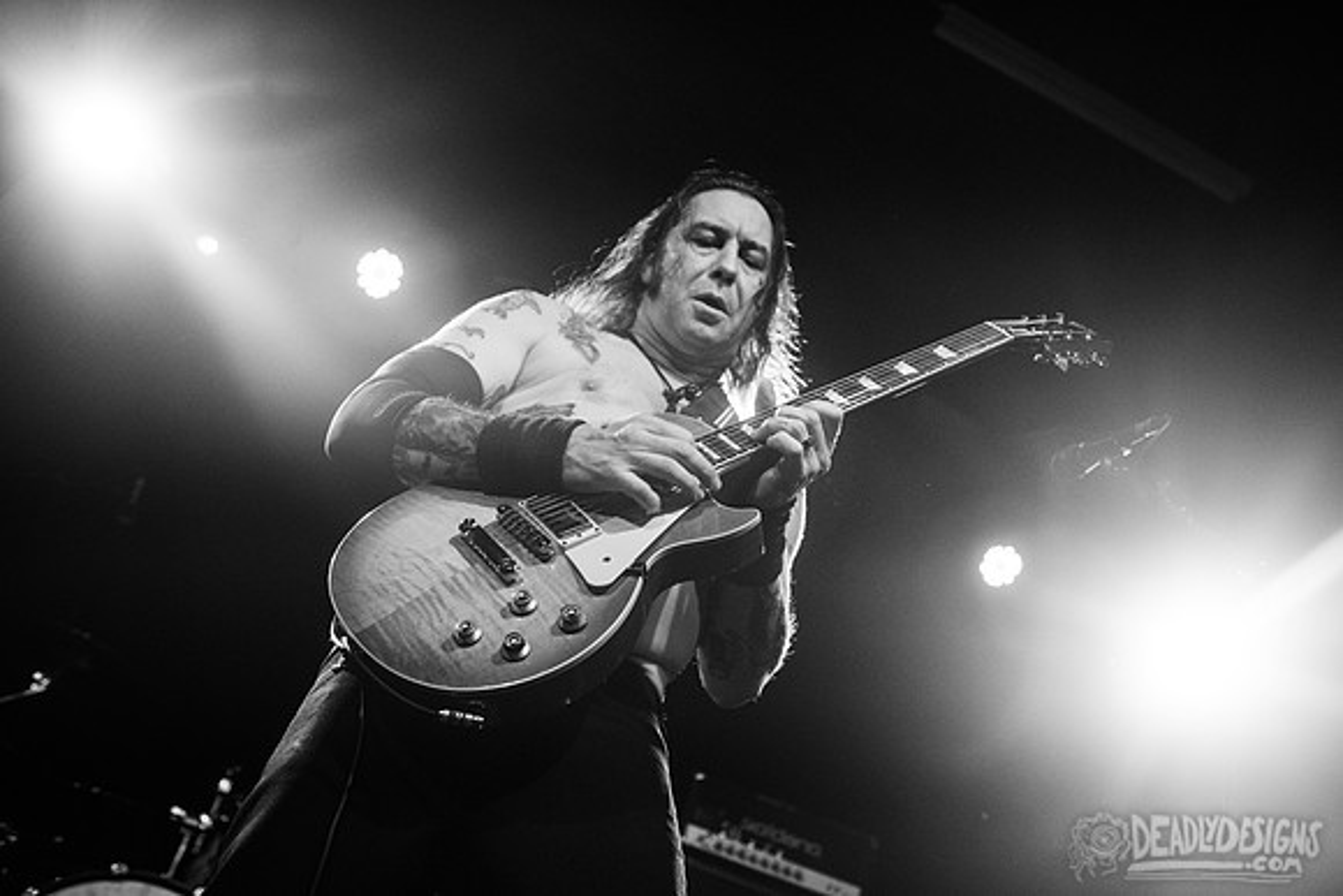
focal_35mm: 42
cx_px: 806
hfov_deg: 46.1
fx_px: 1568
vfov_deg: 31.9
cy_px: 494
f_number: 3.2
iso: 3200
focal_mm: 35
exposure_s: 1/320
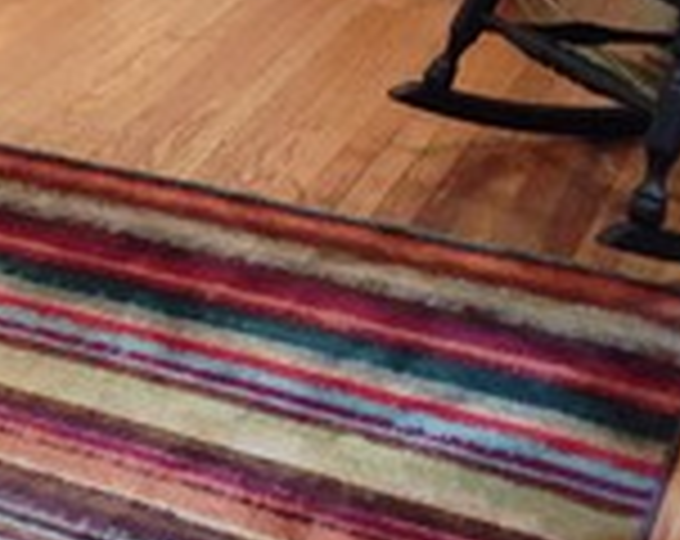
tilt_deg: -13.9
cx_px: -61
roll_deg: +1.1
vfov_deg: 15.5
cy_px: -153
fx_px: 1887
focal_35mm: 94
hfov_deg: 19.6
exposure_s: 1/15
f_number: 2.2
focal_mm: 4.15
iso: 250
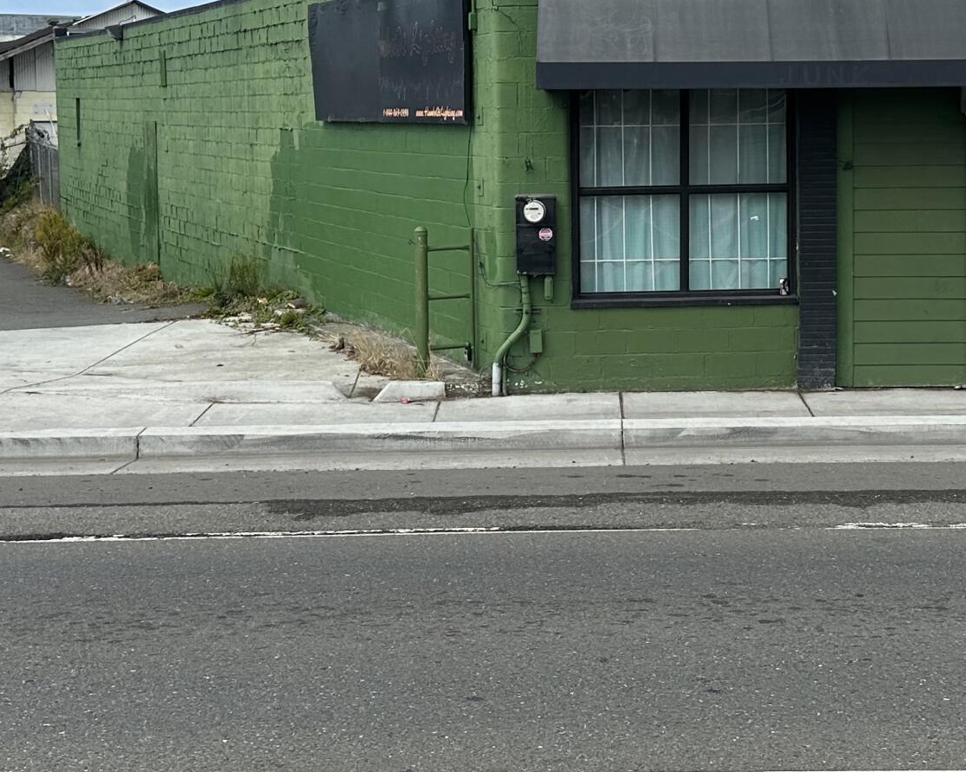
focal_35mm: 63
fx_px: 1801
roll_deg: +1.9
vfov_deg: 24.0
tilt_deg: -2.2
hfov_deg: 29.7
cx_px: 669
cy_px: 216
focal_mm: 6.86
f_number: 1.78
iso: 80
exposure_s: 1/3861
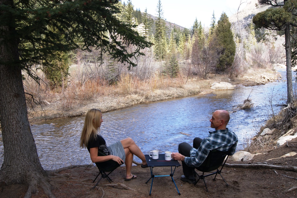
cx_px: 150
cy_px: 97
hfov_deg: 51.9
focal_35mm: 37
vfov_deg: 35.9
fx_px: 305
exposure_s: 1/20
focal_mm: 24
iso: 100
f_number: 13
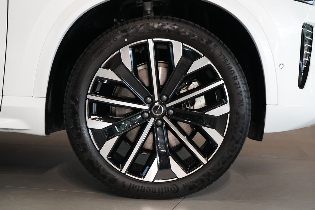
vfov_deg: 19.5
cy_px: 105
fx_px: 613
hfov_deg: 28.8
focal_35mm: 70
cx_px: 158
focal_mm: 70
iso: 6400
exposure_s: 1/160
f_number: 5.6
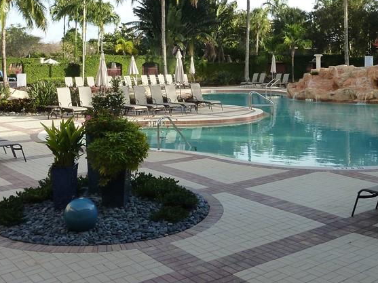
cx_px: 208
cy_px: 44
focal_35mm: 46
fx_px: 502
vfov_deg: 30.5
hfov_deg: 41.2
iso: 125
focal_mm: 4.1
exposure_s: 1/200
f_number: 4
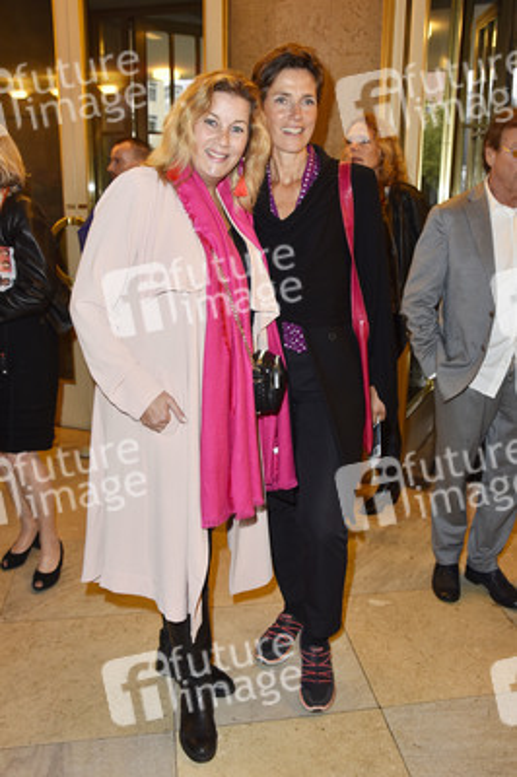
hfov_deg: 41.0
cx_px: 258
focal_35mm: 32
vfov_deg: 58.8
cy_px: 388
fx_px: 690
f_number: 5.6
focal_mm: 32
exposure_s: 1/60
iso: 640
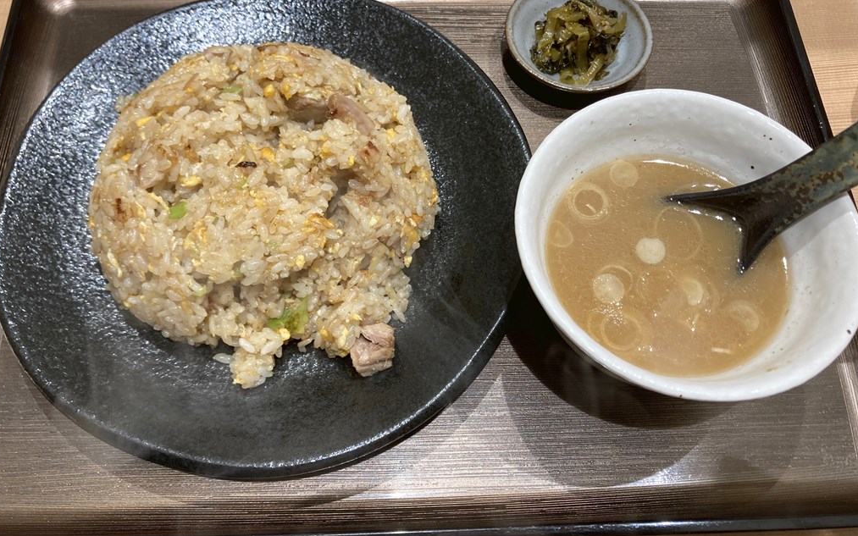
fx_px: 701
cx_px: 426
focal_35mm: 30
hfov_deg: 62.9
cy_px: 216
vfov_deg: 41.6
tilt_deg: -63.7
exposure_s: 1/100
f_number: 1.8
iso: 64
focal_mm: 3.99
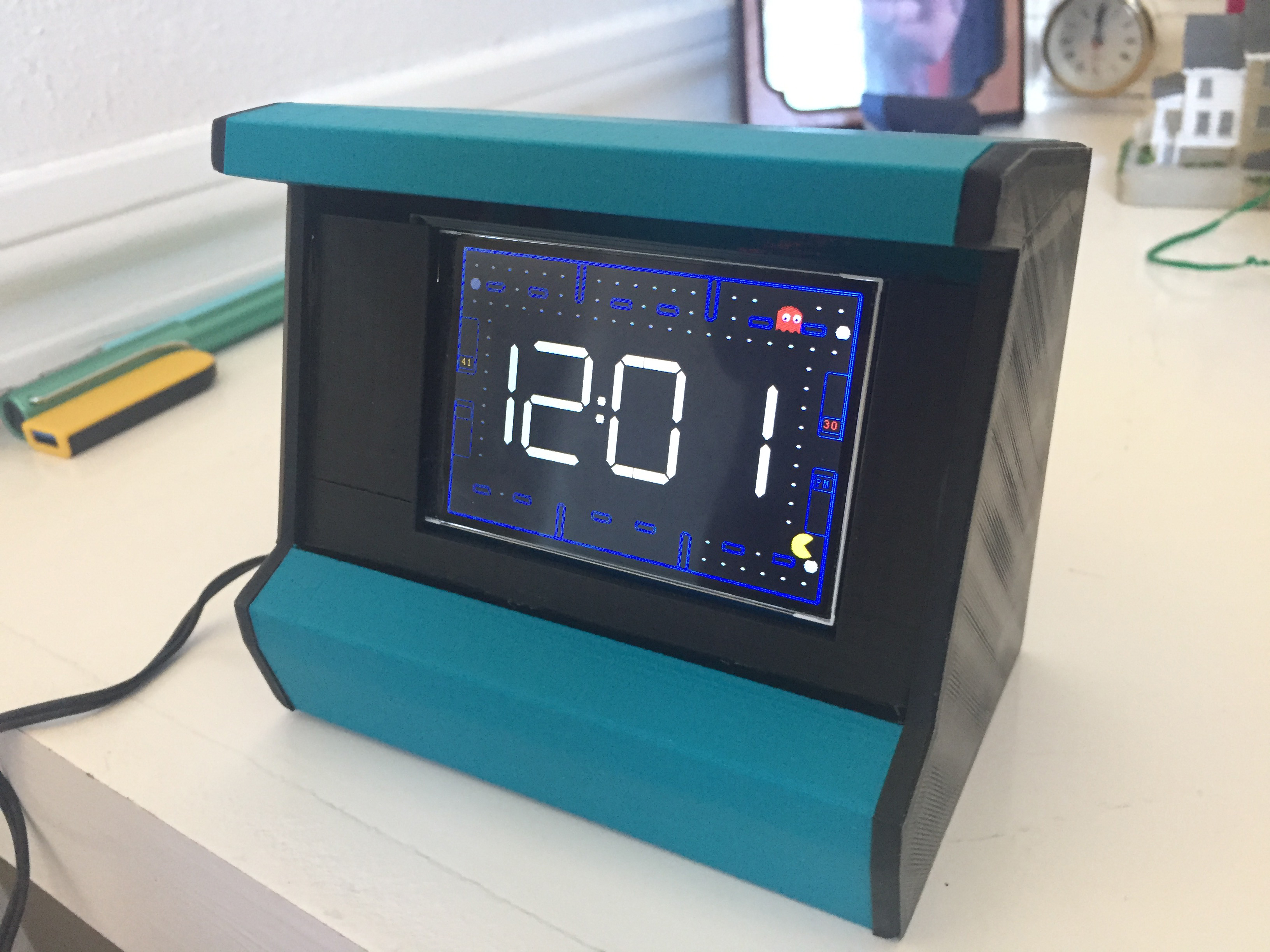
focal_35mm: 29
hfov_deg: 61.7
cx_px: 635
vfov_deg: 48.2
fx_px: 1064
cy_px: 476
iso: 250
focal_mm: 4.15
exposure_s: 1/24
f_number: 2.2
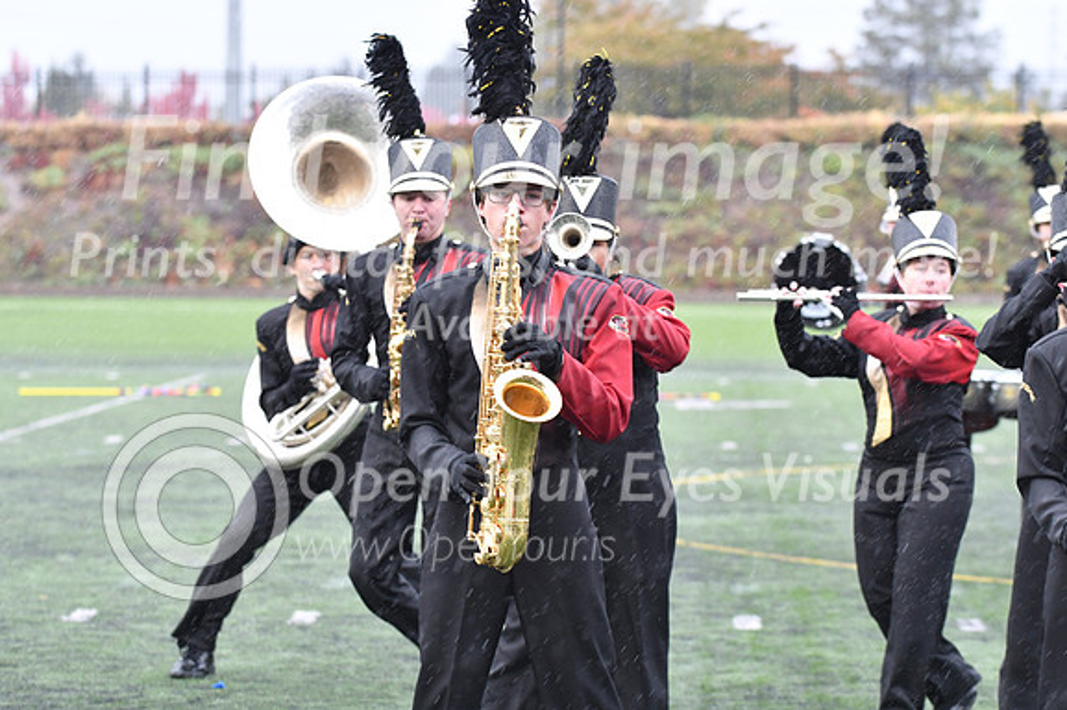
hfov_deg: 12.4
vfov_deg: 8.3
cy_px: 354
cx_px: 533
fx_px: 4917
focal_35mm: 166
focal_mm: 110
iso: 1000
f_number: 4
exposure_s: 1/320
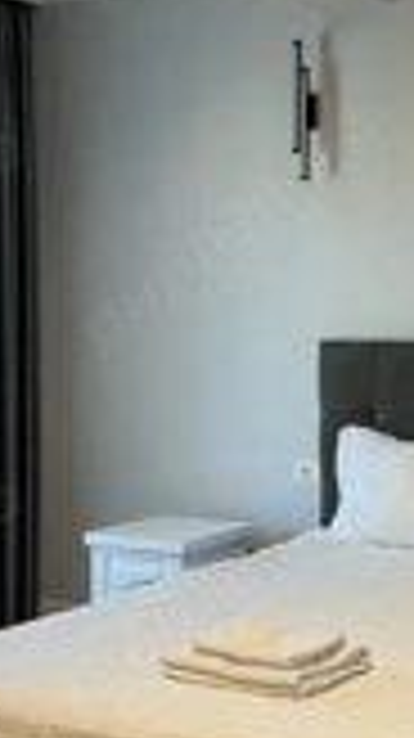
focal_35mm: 69
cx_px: 315
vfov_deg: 30.5
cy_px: 292
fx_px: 1349
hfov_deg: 17.3
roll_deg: +1.4
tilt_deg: -0.6
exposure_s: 1/82
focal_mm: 5.7
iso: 125
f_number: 1.5
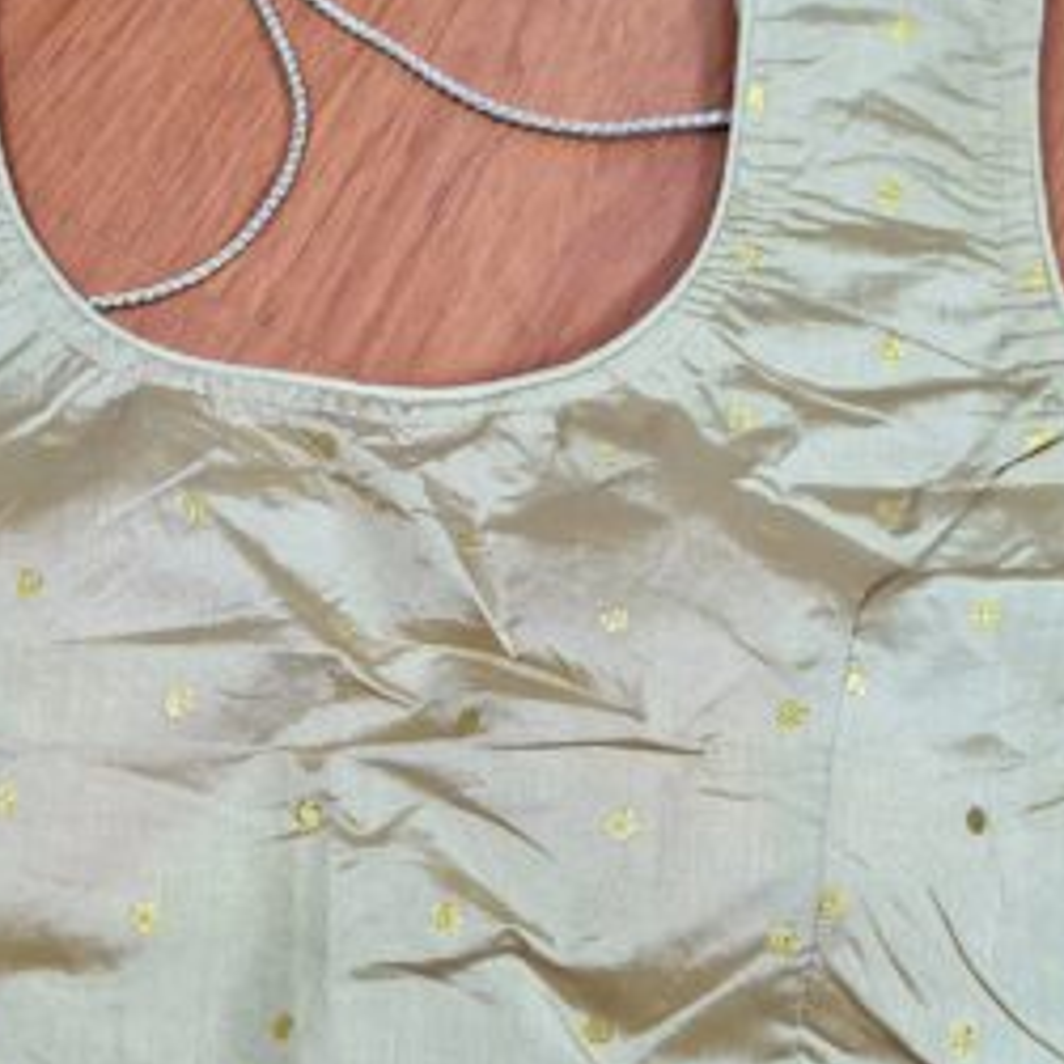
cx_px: 348
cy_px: 490
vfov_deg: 26.9
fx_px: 2226
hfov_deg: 26.7
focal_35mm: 64
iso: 320
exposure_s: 1/120
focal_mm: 5.4
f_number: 1.8
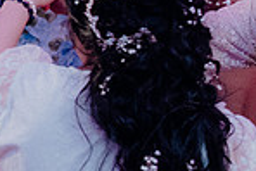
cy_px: 104
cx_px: 282
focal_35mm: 274
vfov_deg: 5.0
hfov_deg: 7.5
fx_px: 1950
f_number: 3.5
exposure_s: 1/160
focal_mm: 47
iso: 3200
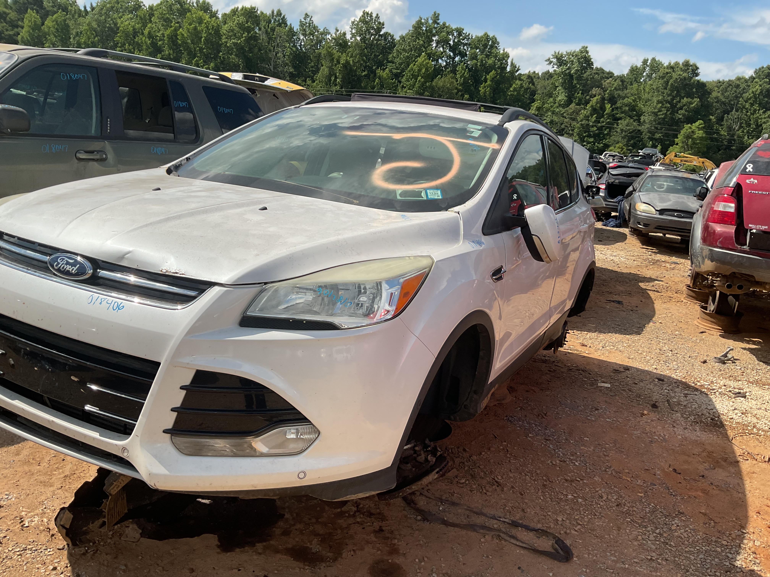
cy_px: 288
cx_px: 385
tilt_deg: -14.0
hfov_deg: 61.7
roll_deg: -5.1
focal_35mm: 29
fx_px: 645
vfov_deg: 48.2
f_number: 1.8
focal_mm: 3
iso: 16
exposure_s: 1/2538
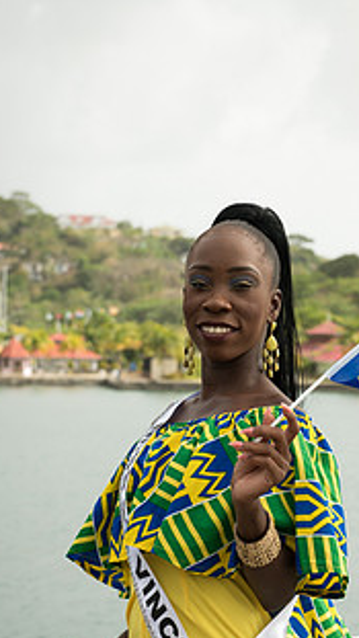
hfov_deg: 11.4
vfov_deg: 20.1
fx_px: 1793
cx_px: 228
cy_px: 457
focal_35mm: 106
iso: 100
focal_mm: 70
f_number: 7.1
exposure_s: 1/160
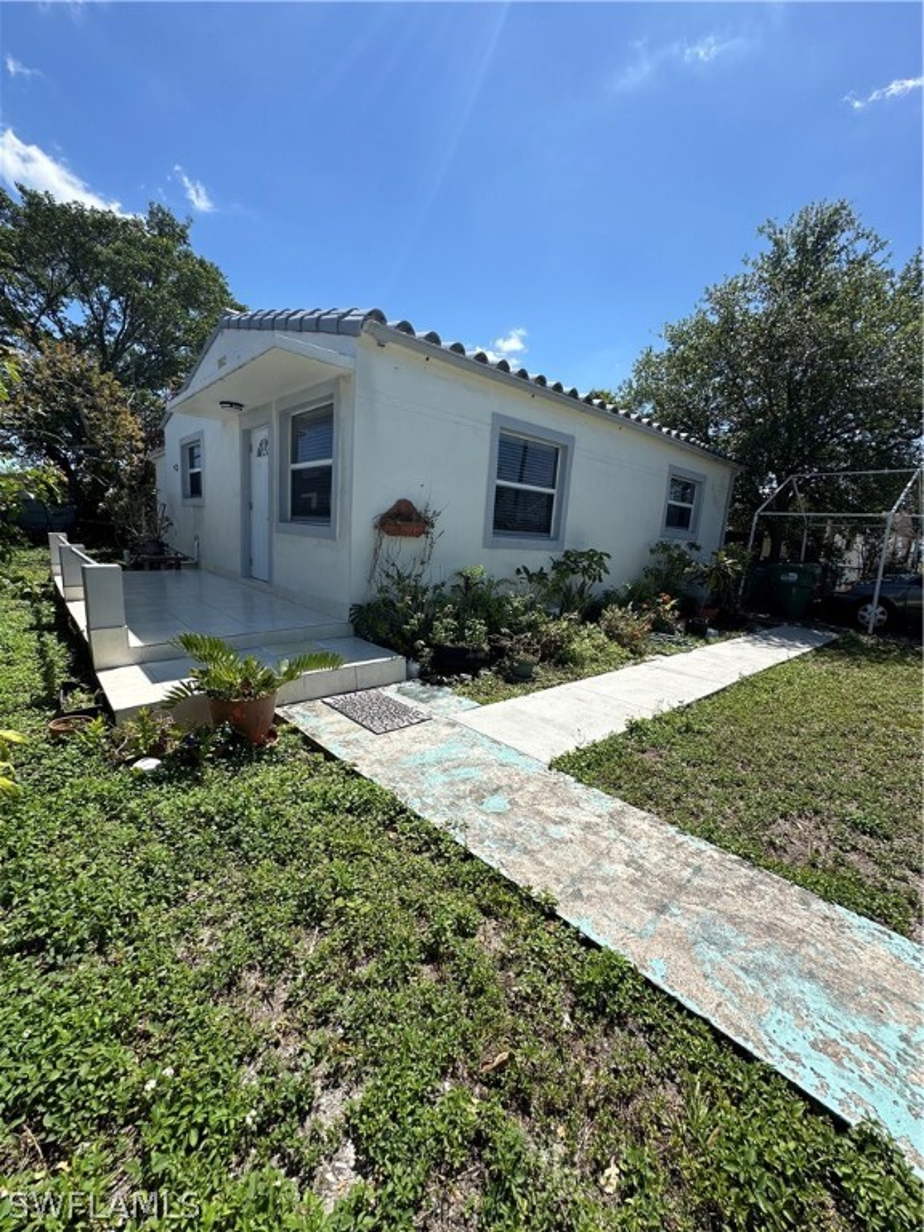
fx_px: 498
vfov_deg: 102.1
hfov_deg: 85.7
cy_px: 616
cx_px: 462
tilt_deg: -9.7
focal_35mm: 14
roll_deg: -4.0
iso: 50
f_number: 2.2
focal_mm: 2.22
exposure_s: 1/2353
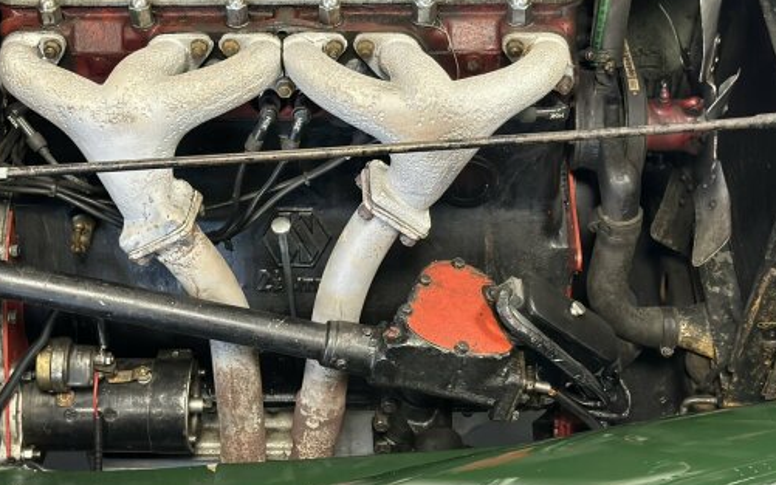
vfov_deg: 20.0
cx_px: 350
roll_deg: -0.2
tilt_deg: -40.9
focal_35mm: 65
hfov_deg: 31.5
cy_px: 184
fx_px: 1374
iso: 400
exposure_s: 1/50
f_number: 1.78
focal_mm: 6.86
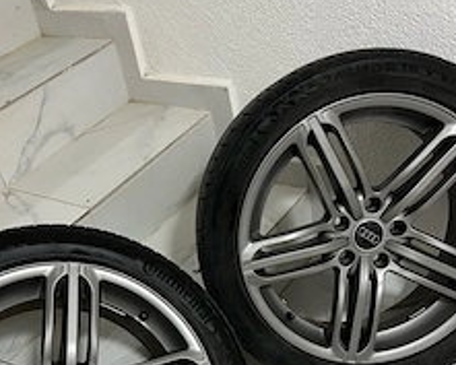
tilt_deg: -40.7
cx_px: 206
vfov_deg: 31.1
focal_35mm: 46
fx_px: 621
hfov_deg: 40.3
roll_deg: +13.6
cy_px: 336
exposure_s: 1/60
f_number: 1.5
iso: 400
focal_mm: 5.7
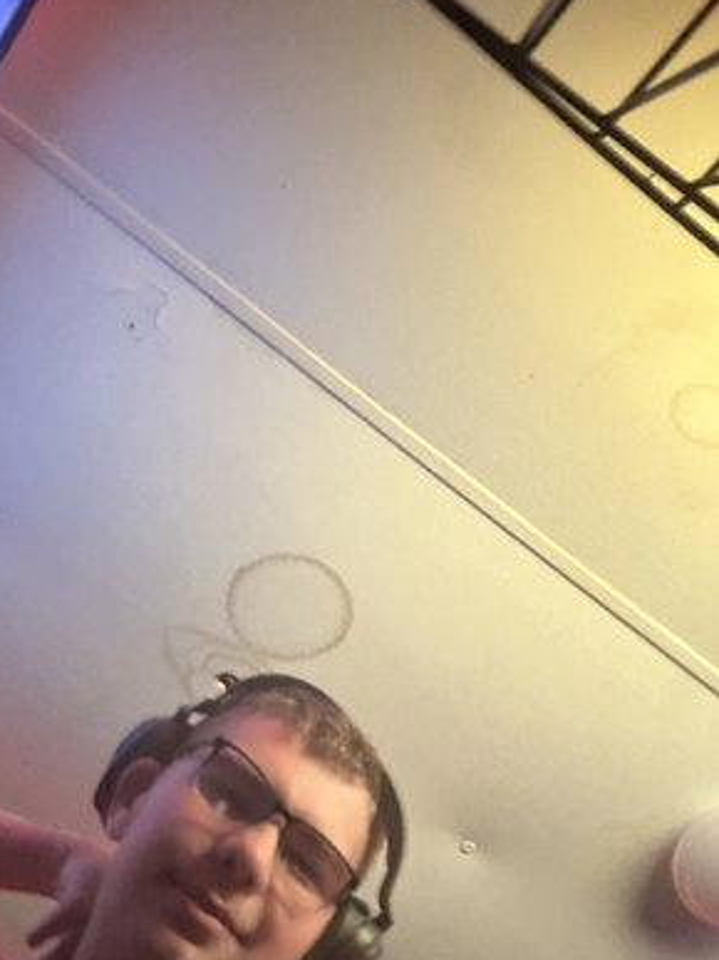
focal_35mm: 31
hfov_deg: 45.4
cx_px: 350
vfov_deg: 58.4
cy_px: 486
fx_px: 859
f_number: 1.9
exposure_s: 1/15
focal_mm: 2.69
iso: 640
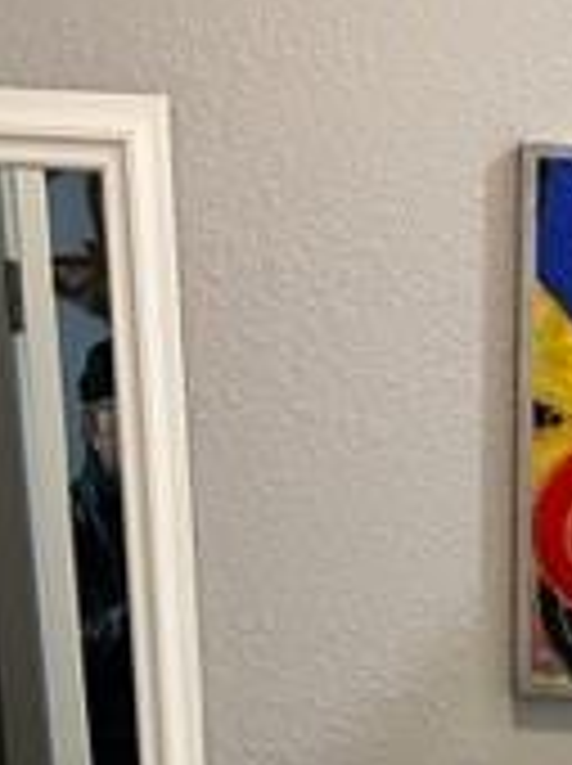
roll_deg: -1.2
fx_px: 2165
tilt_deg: -18.9
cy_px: 1350
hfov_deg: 14.6
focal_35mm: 98
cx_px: 676
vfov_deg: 16.8
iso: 200
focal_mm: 5.7
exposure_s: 1/60
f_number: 1.5
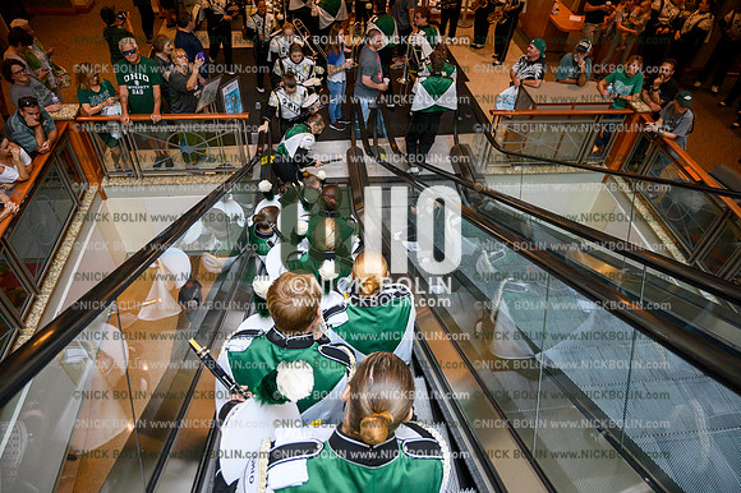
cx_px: 370
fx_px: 494
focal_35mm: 24
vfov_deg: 53.1
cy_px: 246
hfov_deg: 73.8
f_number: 4
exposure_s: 1/800
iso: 2500
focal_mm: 24
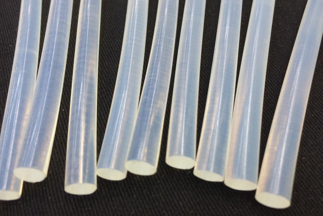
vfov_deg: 41.1
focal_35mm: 32
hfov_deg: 58.7
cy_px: 105
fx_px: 287
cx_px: 160
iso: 160
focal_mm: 4.12
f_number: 2.2
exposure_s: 1/33
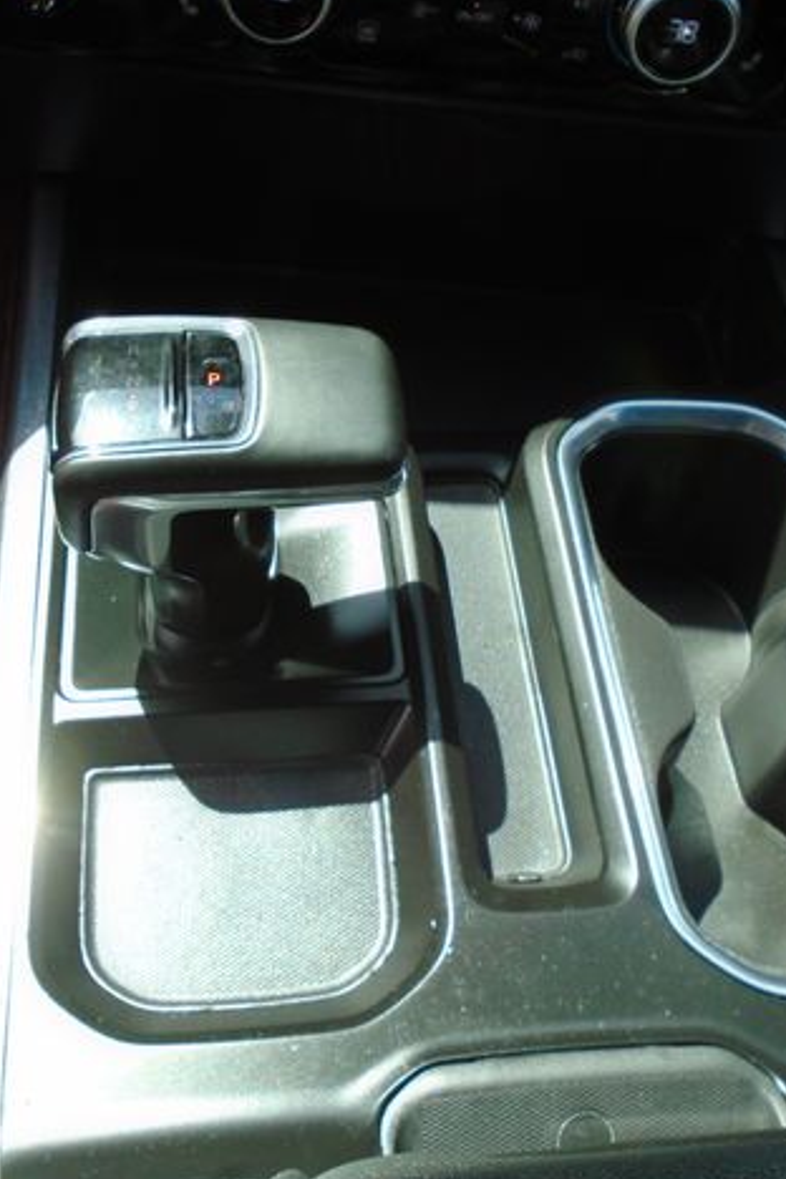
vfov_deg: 51.9
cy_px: 582
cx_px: 360
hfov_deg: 35.9
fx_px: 1212
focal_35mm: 37
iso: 100
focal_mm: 4.6
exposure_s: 1/200
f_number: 3.2
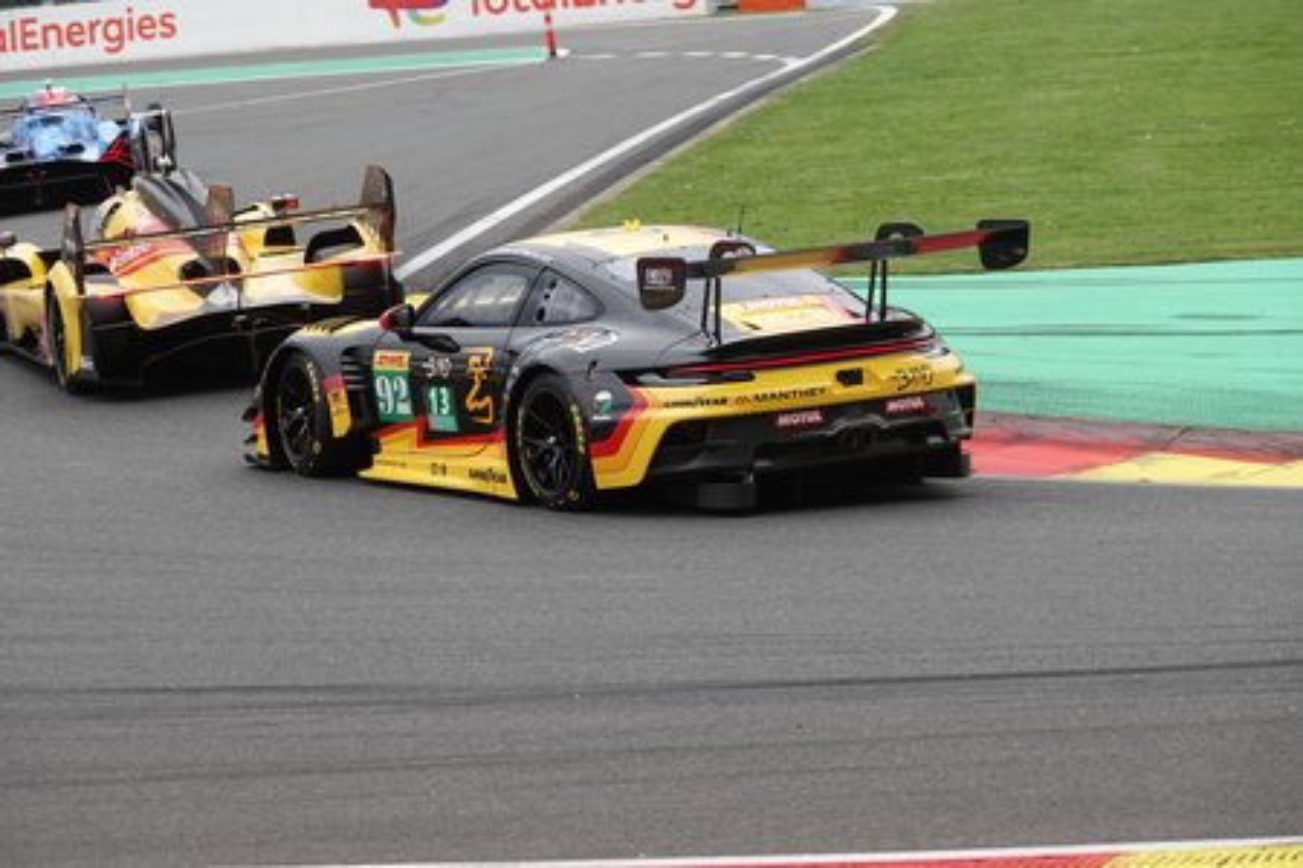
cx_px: 652
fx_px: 5212
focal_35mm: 144
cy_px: 434
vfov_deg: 9.5
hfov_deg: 14.3
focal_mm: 52.82
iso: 200
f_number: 4
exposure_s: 1/800
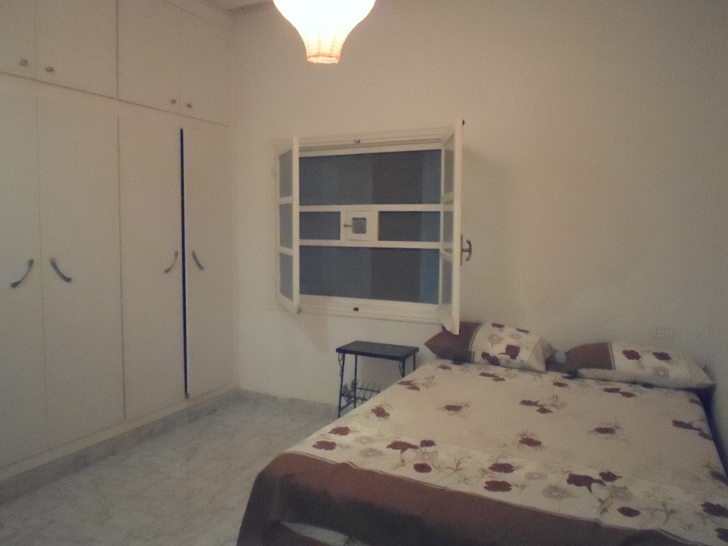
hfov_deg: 69.4
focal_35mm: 25
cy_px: 273
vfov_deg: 54.9
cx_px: 364
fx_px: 526
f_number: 2.5
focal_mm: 4.5
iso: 3200
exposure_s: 1/90
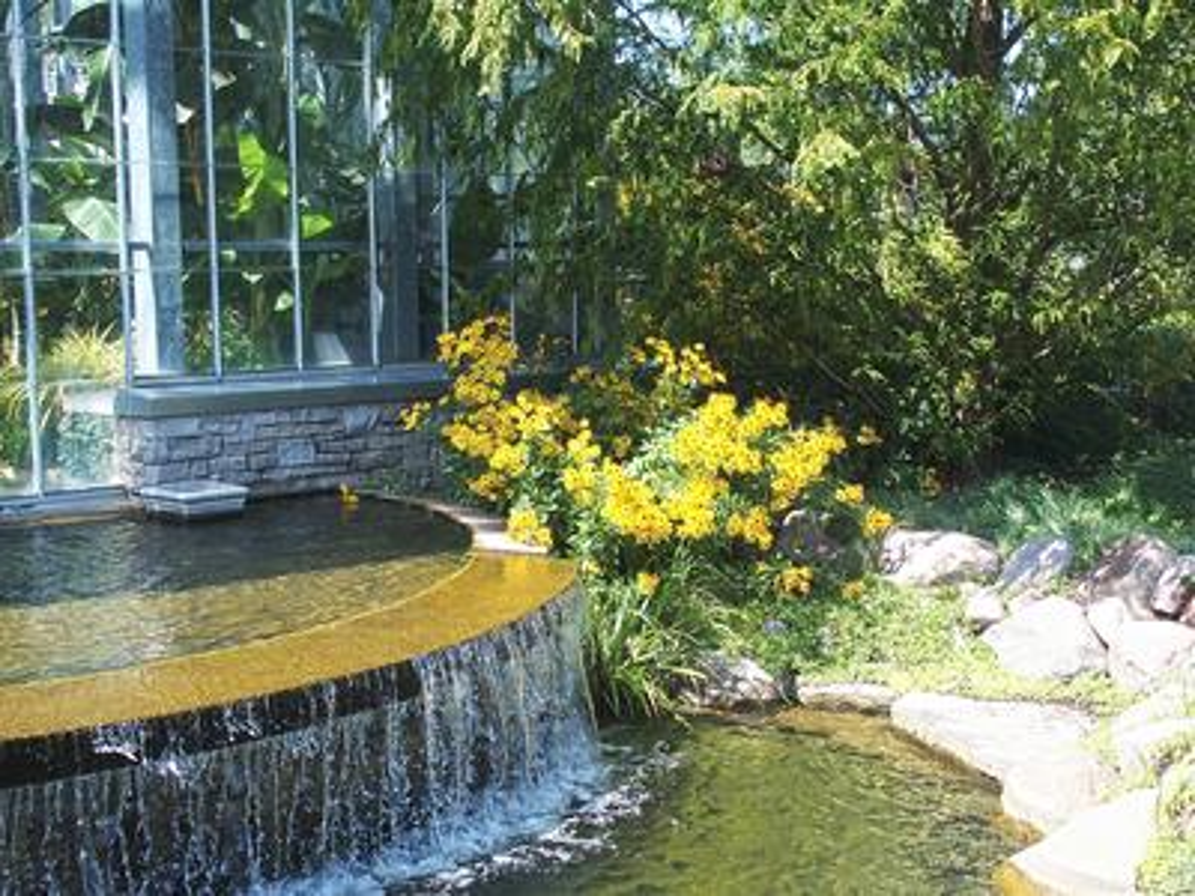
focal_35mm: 50
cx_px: 598
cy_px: 448
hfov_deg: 38.2
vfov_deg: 29.1
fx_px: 1726
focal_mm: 10.8
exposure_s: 1/400
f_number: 3.5
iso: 100
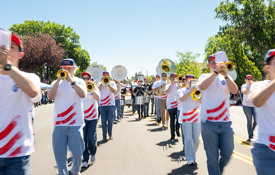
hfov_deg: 37.6
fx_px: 403
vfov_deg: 24.4
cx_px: 146
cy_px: 76
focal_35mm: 54
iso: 100
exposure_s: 1/15
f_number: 18
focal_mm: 45
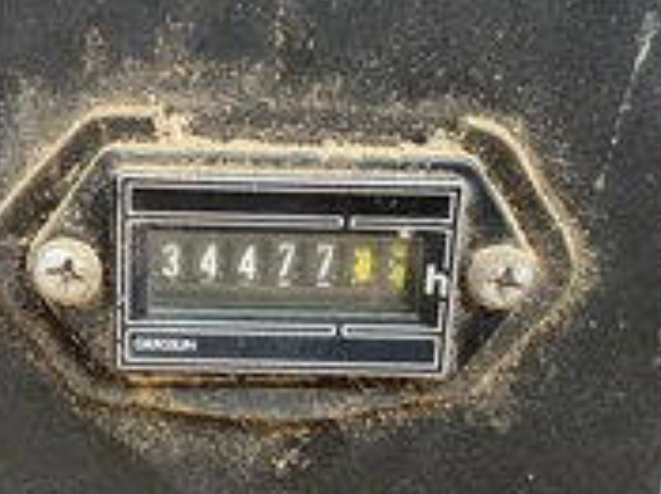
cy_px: 256
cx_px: 264
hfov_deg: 30.2
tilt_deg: -20.4
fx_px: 1221
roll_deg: +0.2
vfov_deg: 22.9
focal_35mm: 64
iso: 32
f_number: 1.8
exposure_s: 1/471
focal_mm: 3.99
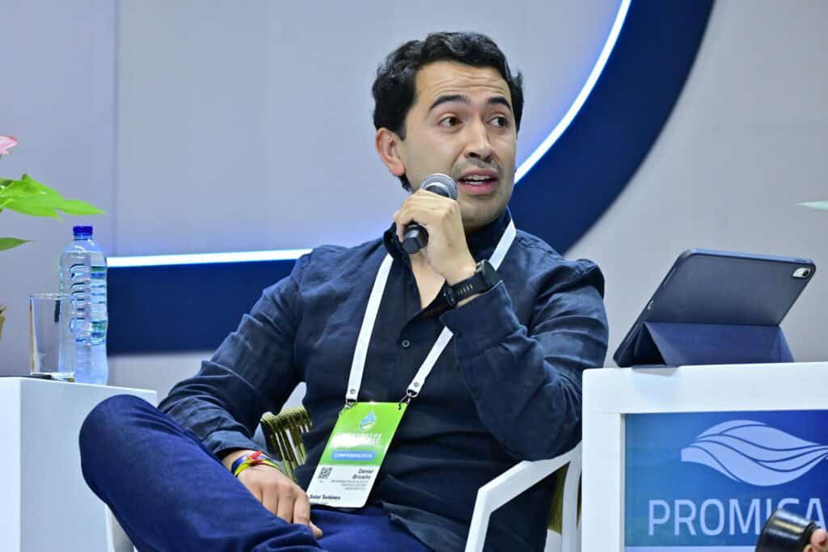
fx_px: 5003
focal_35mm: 218
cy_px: 276
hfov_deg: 9.5
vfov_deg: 6.3
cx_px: 414
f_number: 5.3
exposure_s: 1/200
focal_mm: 145
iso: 640
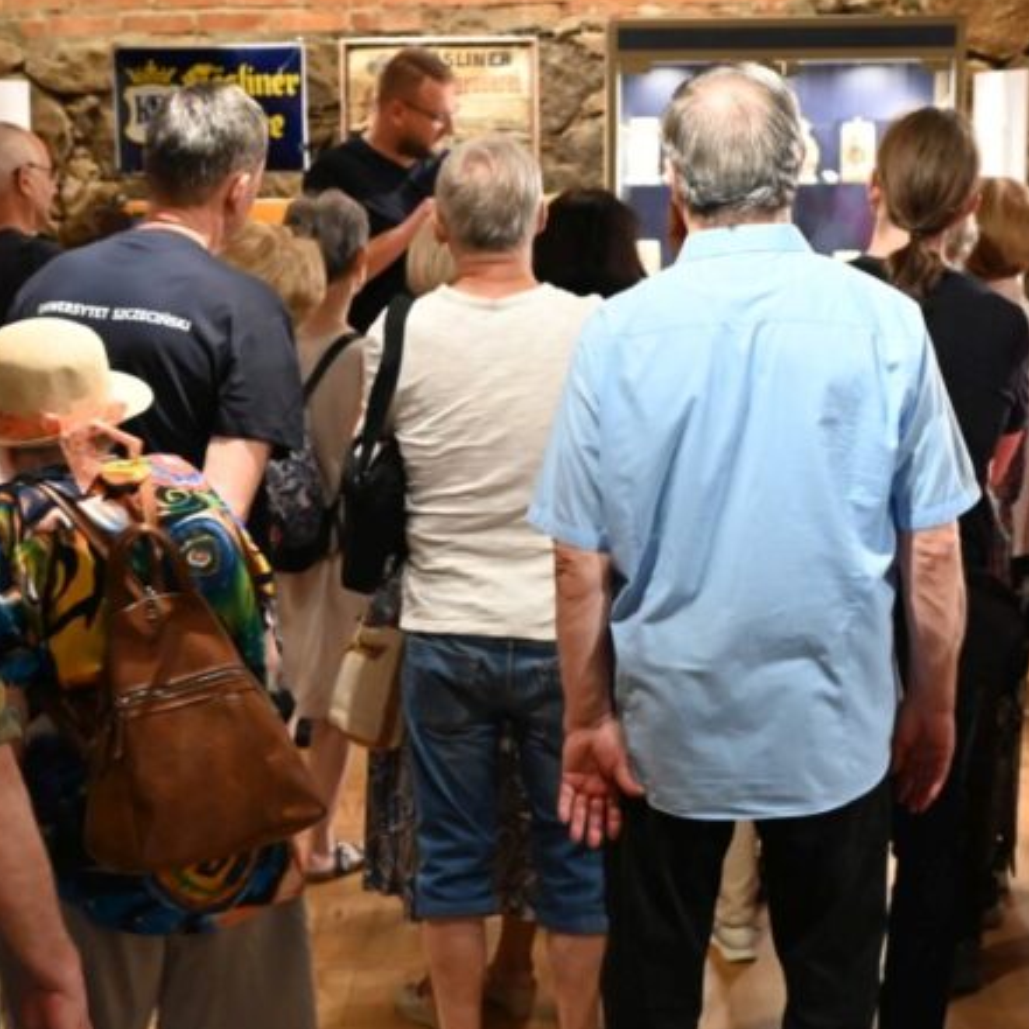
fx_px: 2455
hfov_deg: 23.7
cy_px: 645
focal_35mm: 73
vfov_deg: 23.6
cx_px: 469
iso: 5000
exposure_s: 1/125
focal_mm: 37
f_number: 5.6
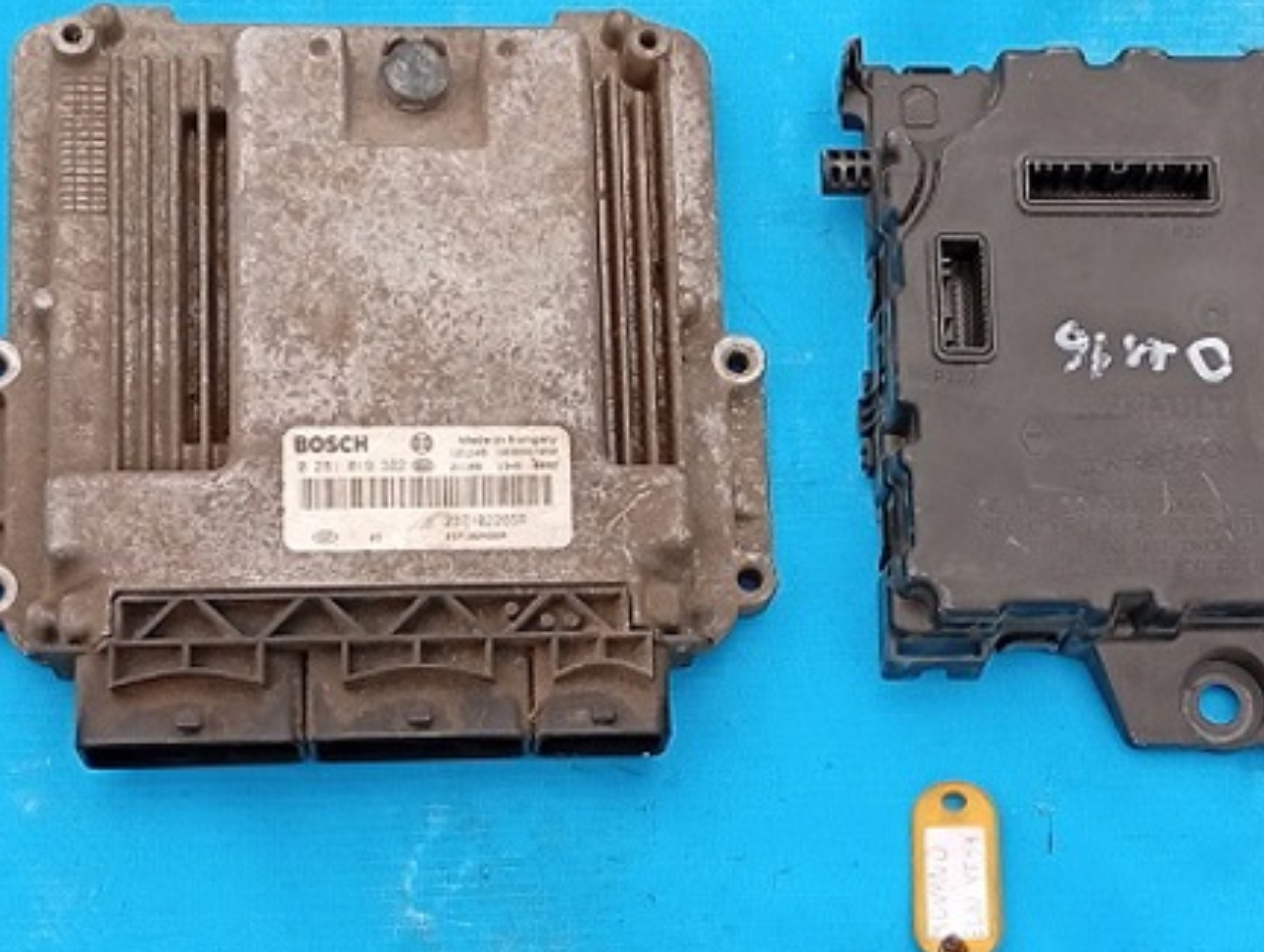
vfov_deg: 19.1
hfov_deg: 25.3
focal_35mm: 77
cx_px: 754
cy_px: 676
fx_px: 2816
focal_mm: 3.96
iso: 50
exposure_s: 1/176
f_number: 1.8
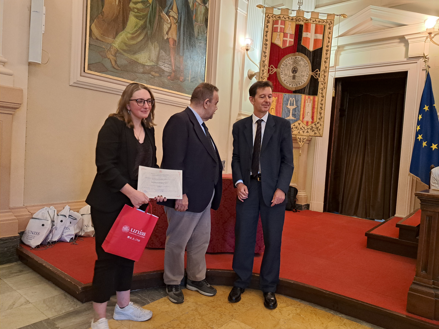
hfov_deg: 71.6
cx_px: 220
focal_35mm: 24
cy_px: 164
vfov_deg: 56.8
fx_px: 304
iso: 400
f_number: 1.8
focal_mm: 5.23
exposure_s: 1/50
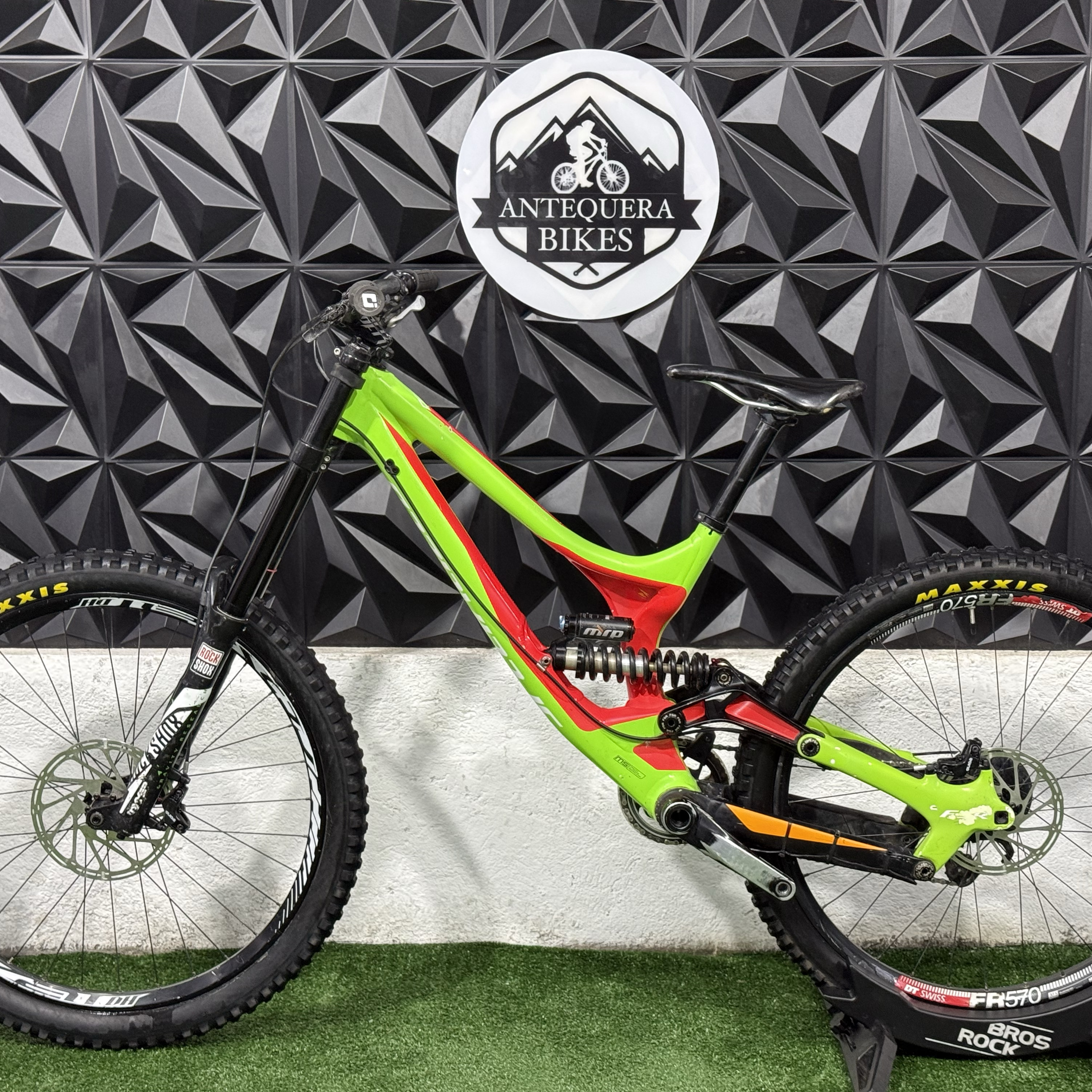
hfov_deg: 30.0
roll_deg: -0.5
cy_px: 549
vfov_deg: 30.0
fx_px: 2034
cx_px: 553
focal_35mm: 57
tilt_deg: -8.8
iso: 200
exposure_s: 1/60
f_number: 1.78
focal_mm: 6.76
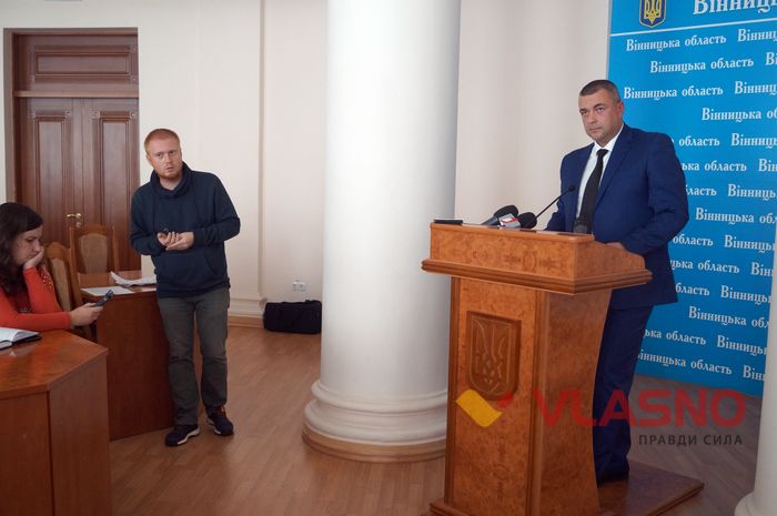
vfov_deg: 36.8
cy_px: 258
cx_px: 388
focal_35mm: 36
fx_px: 776
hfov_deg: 53.2
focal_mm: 24
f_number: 4
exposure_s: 1/160
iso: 1000
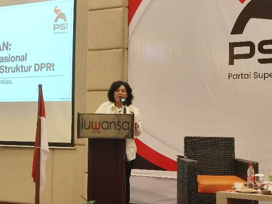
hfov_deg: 38.2
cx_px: 136
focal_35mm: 50
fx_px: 393
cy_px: 102
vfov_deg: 29.1
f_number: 1.79
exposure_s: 1/20
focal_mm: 4.71
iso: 200
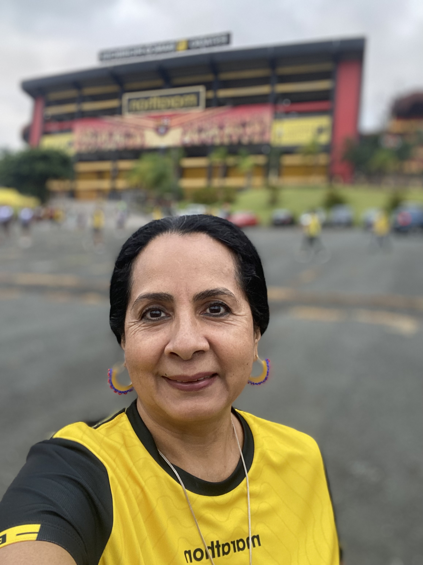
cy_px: 282
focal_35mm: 30
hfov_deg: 46.8
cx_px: 212
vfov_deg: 60.0
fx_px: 489
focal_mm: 2.71
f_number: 2.2
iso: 160
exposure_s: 1/60
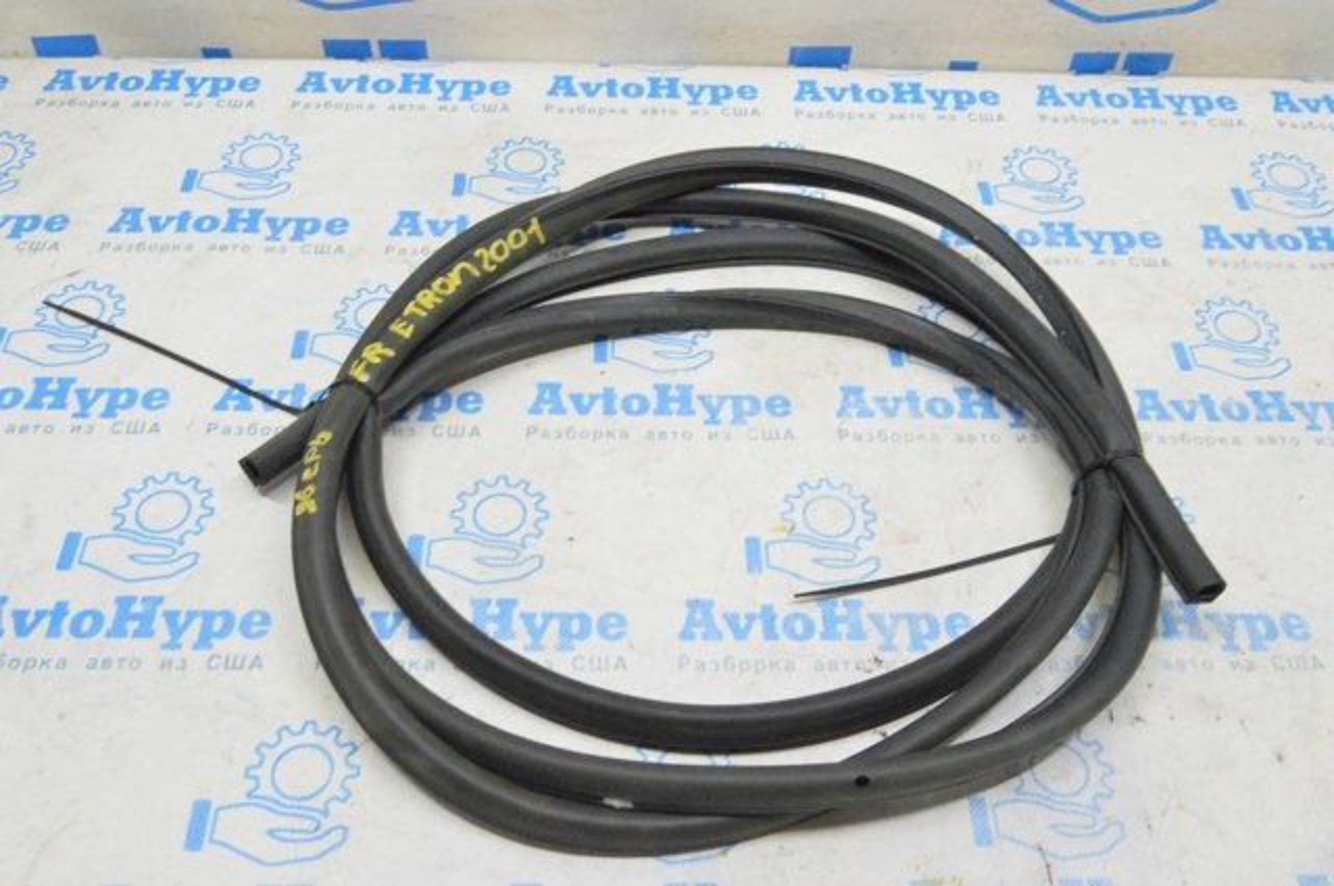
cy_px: 443
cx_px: 667
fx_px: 1277
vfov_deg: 38.3
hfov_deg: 55.2
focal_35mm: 34
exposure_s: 1/15
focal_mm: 23
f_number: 20
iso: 6400
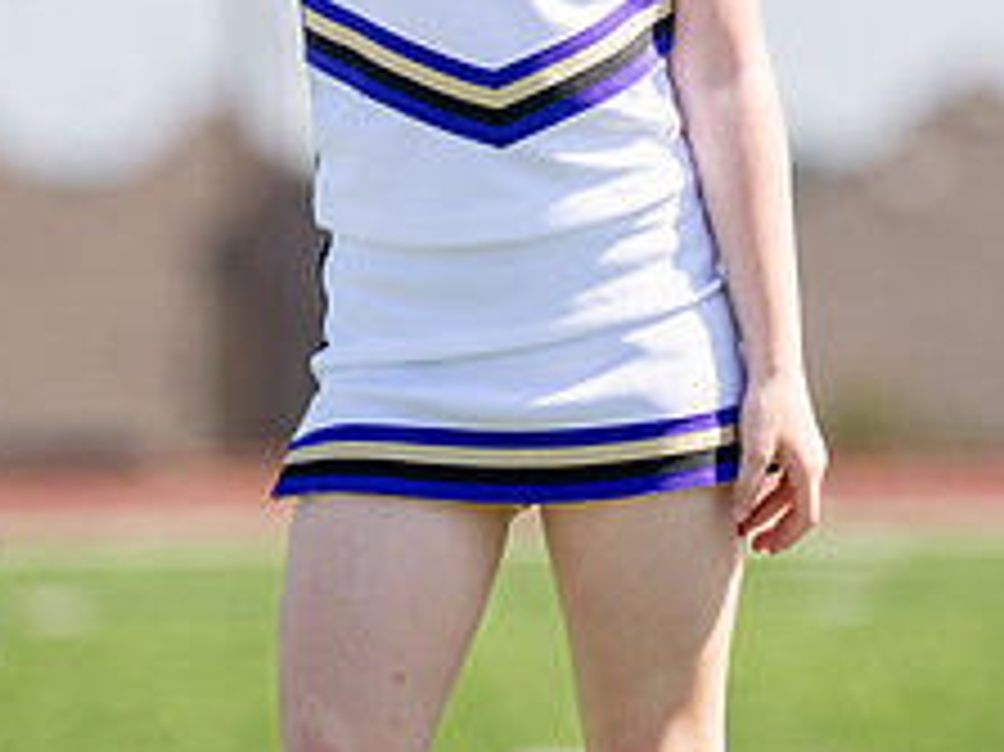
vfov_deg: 3.0
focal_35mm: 491
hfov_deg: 4.0
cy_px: -108
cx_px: 555
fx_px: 14233
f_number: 2.8
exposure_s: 1/2500
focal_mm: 159
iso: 200
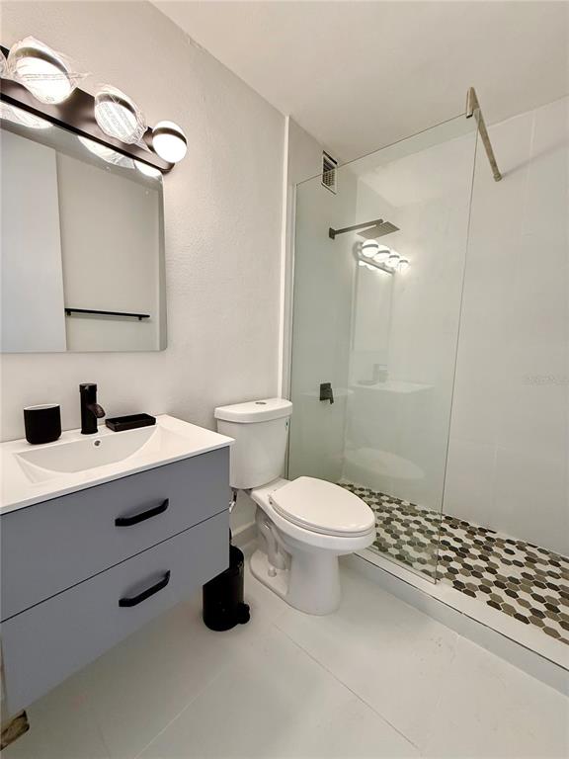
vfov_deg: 102.1
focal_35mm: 14
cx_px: 284
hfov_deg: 85.7
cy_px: 380
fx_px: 307
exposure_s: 1/120
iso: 200
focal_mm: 2.22
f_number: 2.2
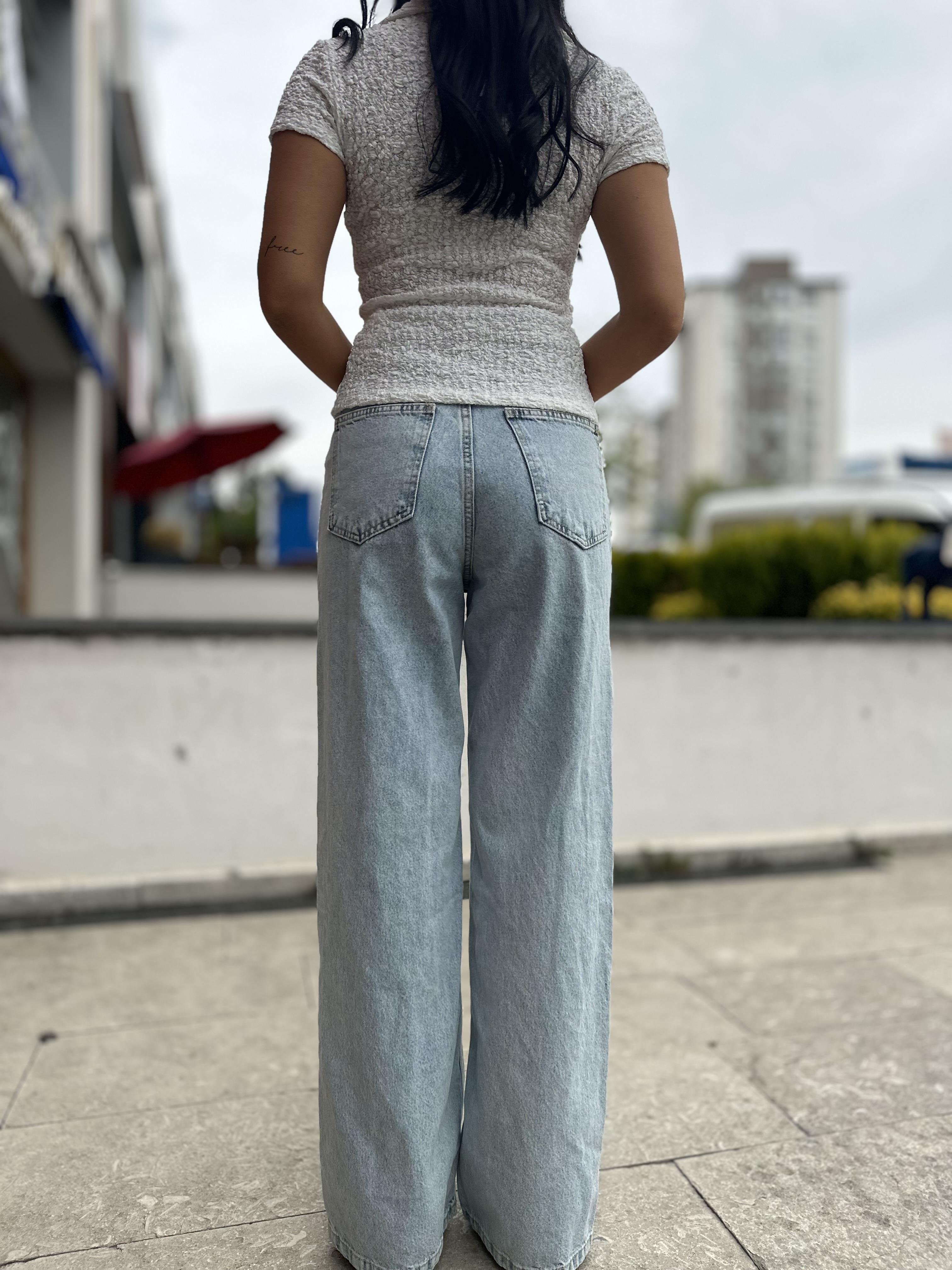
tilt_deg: -0.5
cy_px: 635
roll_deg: -0.3
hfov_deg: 56.8
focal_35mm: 24
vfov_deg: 71.6
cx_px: 476
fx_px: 880
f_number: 1.78
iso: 80
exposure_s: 1/3717
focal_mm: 6.86
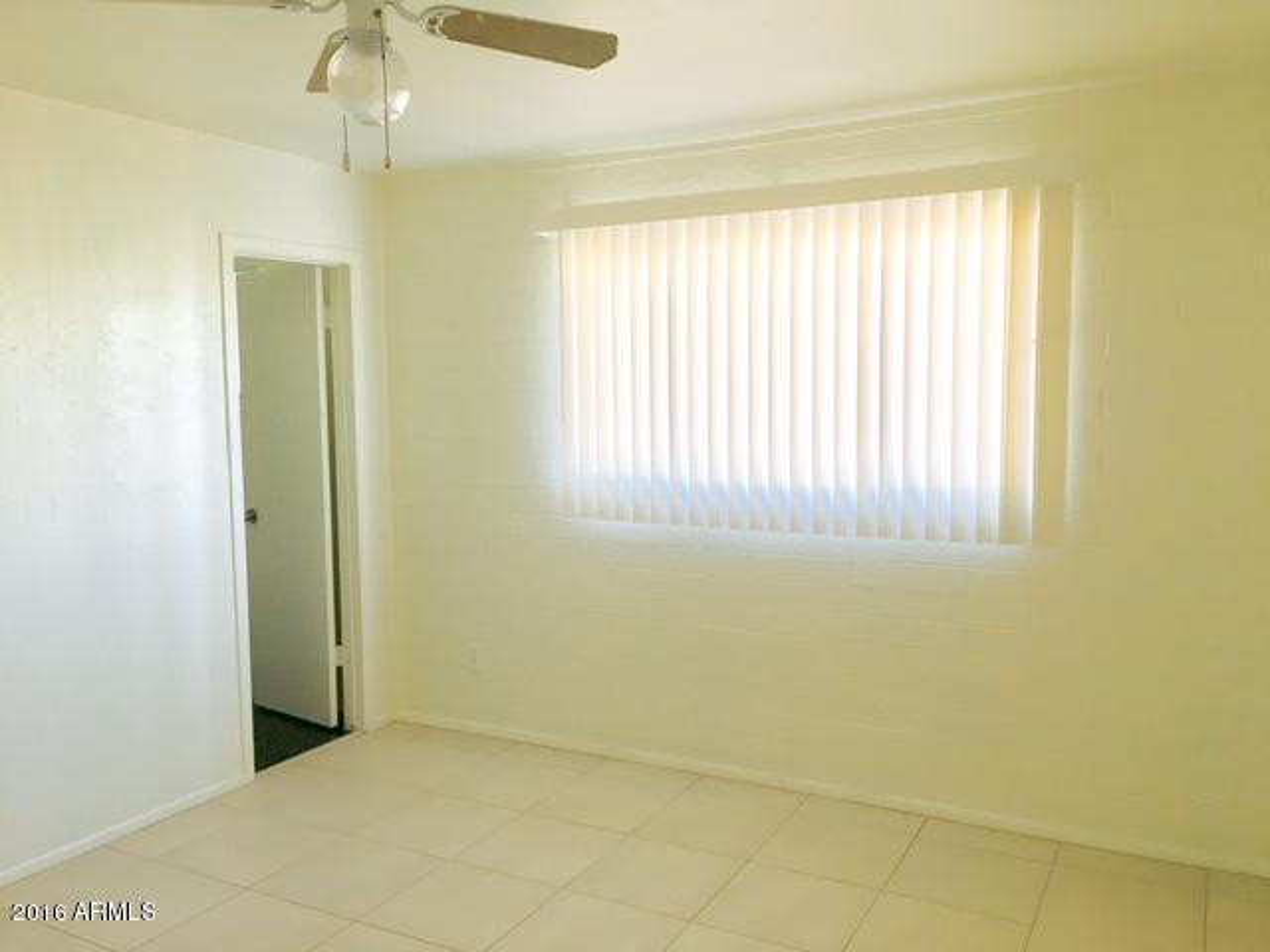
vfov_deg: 48.2
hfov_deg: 61.7
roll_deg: +0.3
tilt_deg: -5.5
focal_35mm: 29
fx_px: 1064
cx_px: 635
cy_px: 476
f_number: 2.2
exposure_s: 1/40
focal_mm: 4.15
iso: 25
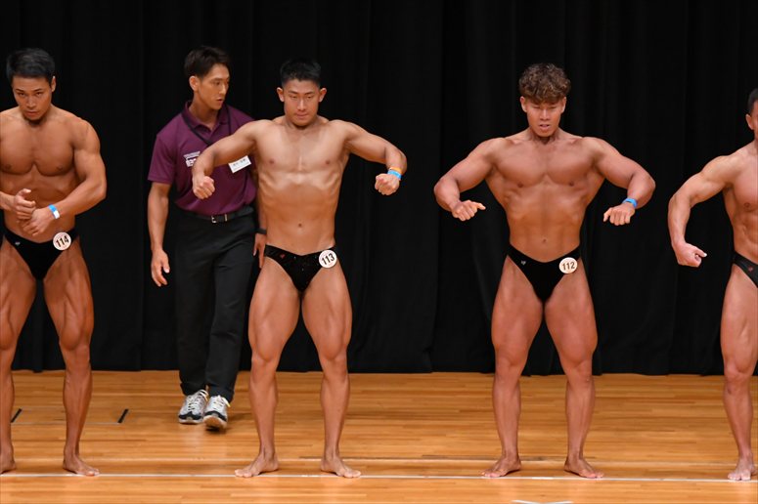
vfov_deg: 5.1
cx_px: 379
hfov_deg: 7.6
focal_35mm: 270
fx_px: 5682
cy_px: 252
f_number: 5.6
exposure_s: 1/400
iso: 3200
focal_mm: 180
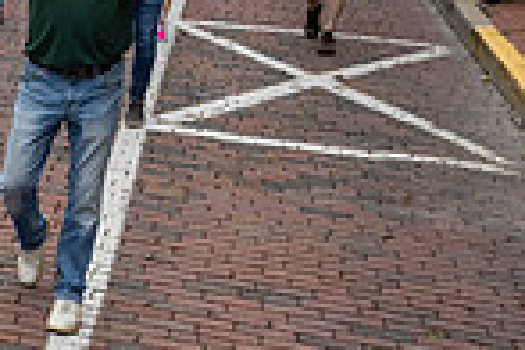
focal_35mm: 95
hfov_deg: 17.5
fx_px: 1385
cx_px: -418
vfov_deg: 14.4
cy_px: 184
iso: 1000
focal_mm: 24
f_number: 4
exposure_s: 1/1600
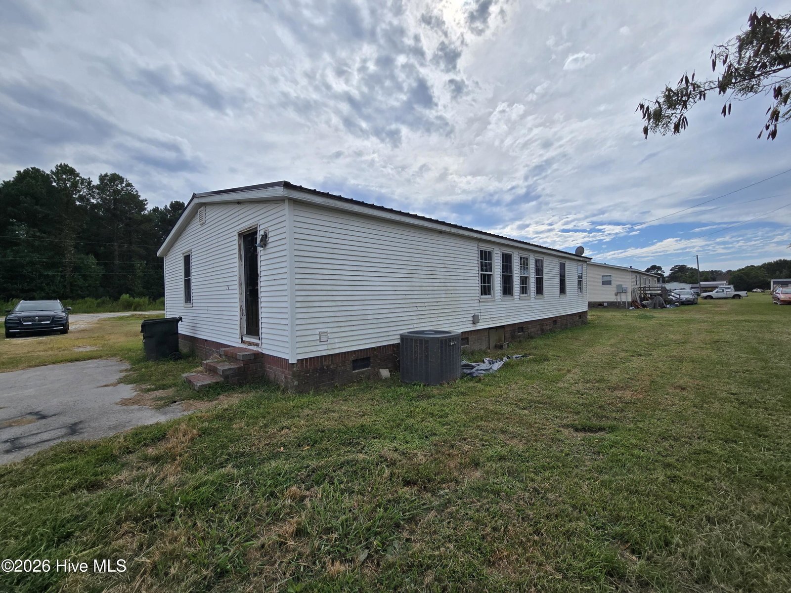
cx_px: 396
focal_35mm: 13
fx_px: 297
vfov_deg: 89.9
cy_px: 296
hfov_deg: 106.2
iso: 50
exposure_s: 1/4469
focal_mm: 2.2
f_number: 2.2
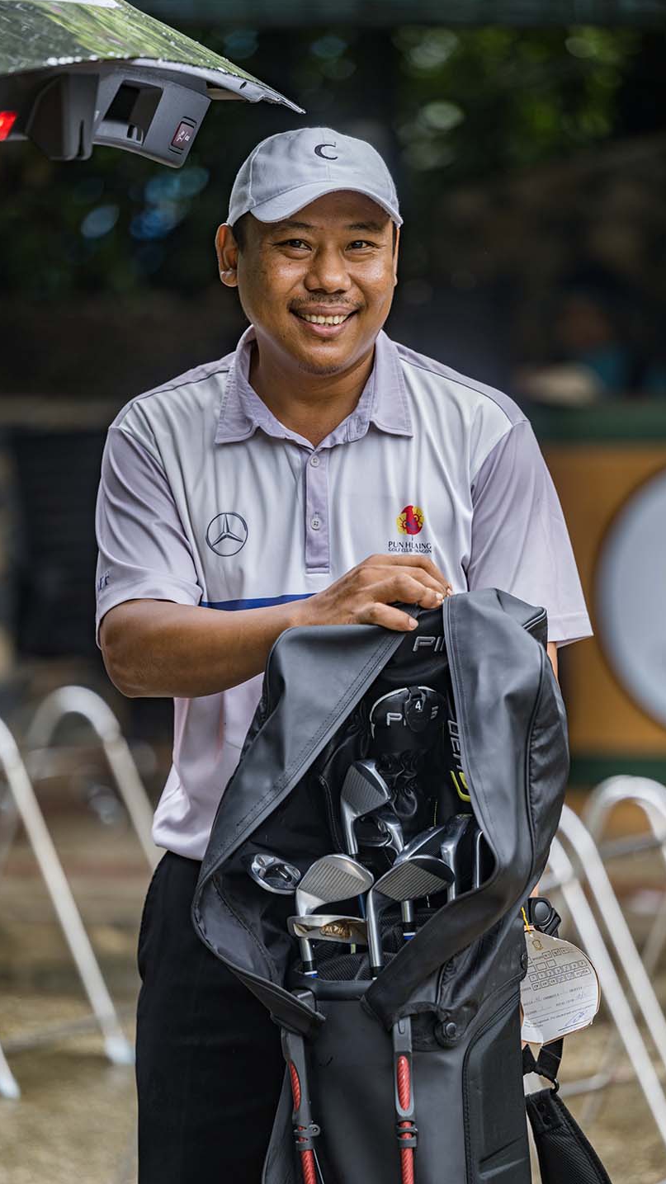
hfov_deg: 6.6
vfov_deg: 11.7
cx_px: 391
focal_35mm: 184
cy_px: 591
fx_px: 5778
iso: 80
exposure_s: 1/250
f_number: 2.8
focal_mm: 175
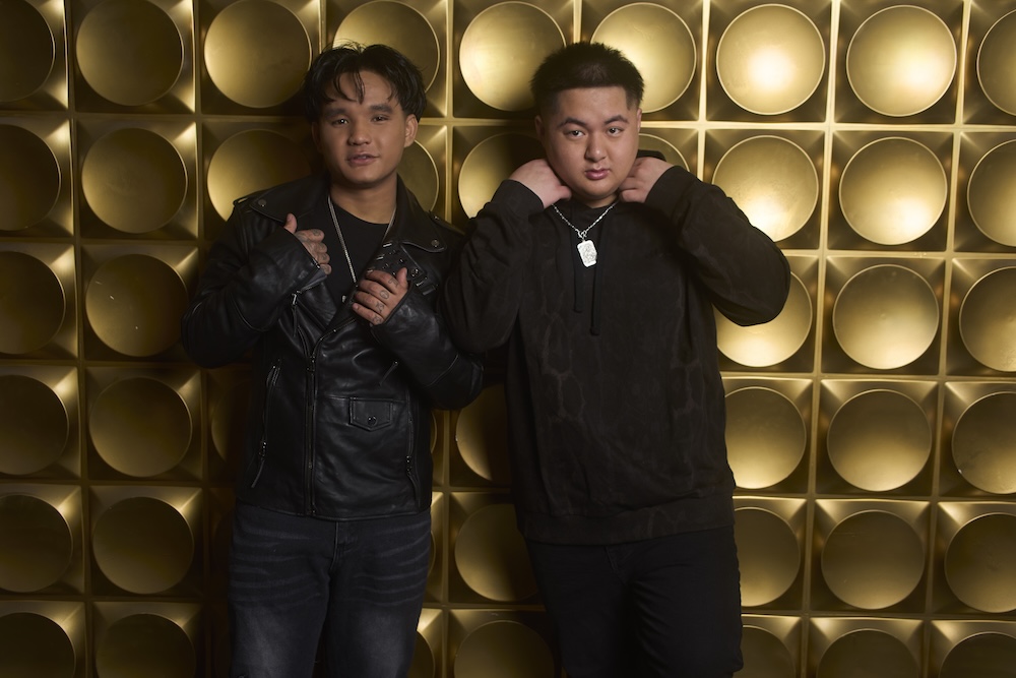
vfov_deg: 30.5
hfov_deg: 44.5
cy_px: 339
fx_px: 1242
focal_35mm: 44
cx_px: 508
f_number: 5
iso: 125
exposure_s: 1/250
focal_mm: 44
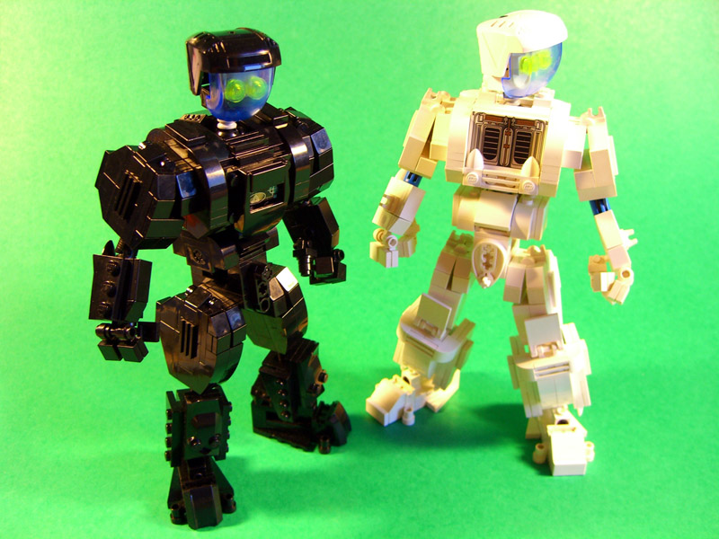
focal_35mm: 38
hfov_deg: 49.0
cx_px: 360
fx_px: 789
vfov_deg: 37.7
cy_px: 270
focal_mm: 7.9
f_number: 2.8
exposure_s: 1/20
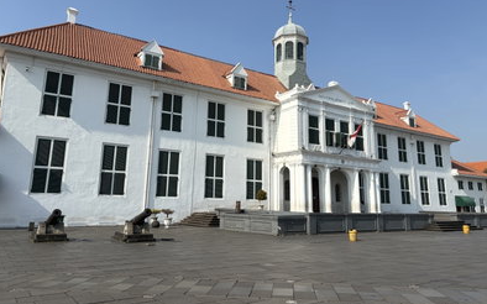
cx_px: 242
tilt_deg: +13.8
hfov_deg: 66.5
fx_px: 372
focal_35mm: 28
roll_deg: -0.7
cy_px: 122
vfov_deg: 44.3
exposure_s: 1/4608
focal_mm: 5.96
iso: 50
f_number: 1.6
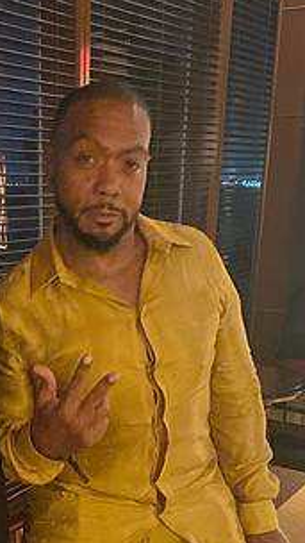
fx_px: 776
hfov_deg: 21.8
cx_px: 38
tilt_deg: -19.8
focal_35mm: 54
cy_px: 477
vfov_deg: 36.4
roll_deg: +0.6
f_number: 1.8
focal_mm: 4.25
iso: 3200
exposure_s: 1/15
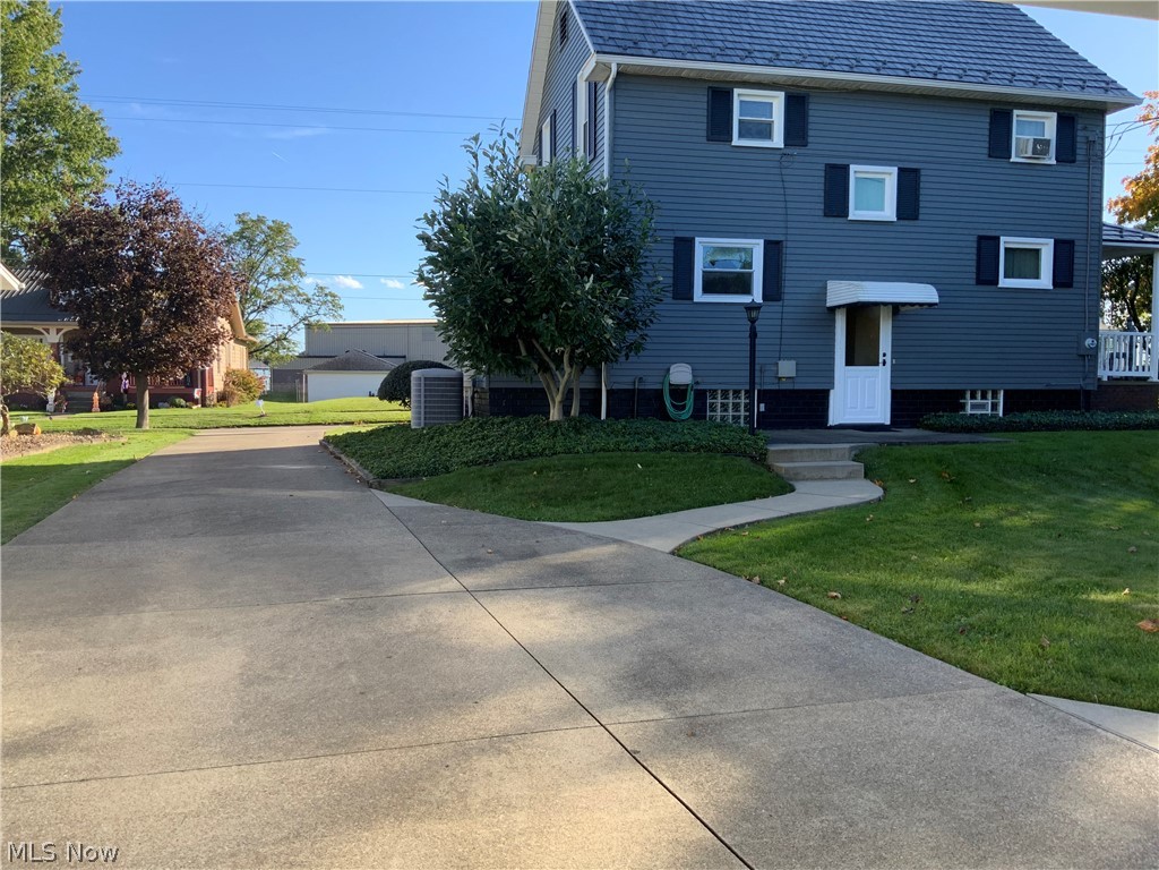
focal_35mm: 29
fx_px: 971
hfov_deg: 61.7
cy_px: 435
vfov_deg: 48.2
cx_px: 580
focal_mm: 3
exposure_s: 1/514
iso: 16
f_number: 1.8
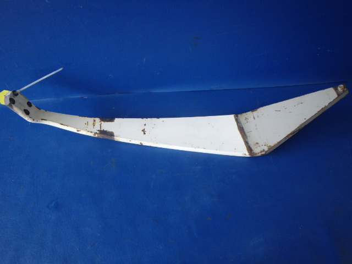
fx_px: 285
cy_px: 132
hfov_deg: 63.4
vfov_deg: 49.7
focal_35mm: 28
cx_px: 176
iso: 320
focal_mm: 5
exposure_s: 1/125
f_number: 3.9
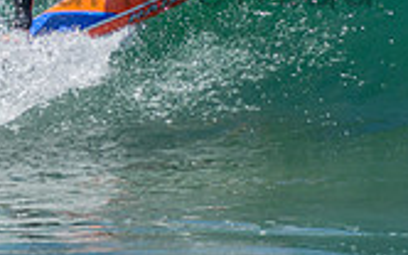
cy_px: -50
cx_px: 113
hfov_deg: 1.0
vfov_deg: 0.6
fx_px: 23834
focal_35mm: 2142
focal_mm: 400
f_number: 5.6
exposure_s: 1/2000
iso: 320
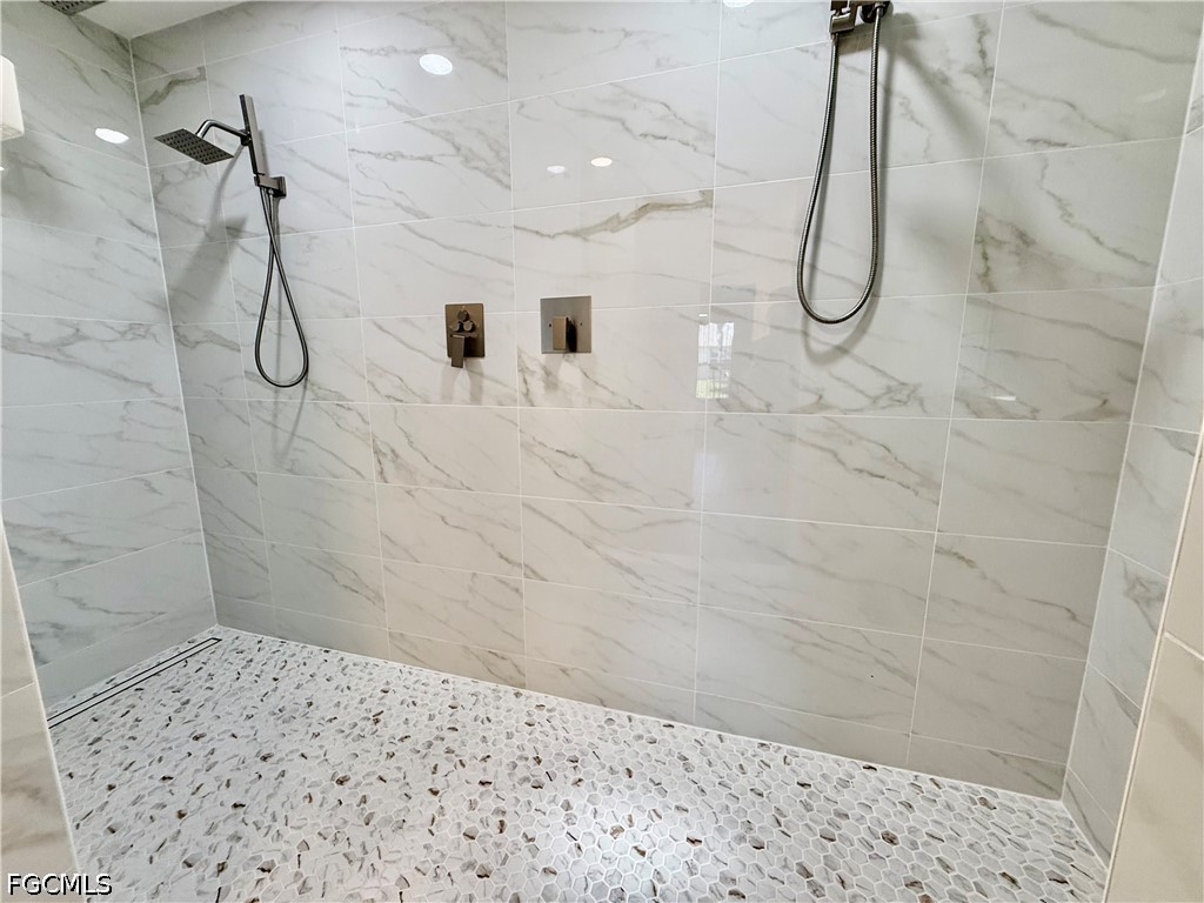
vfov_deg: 85.7
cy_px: 452
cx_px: 602
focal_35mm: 14
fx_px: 487
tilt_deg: -10.1
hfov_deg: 102.1
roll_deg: +0.1
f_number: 2.2
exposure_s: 1/120
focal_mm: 2.22
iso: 125
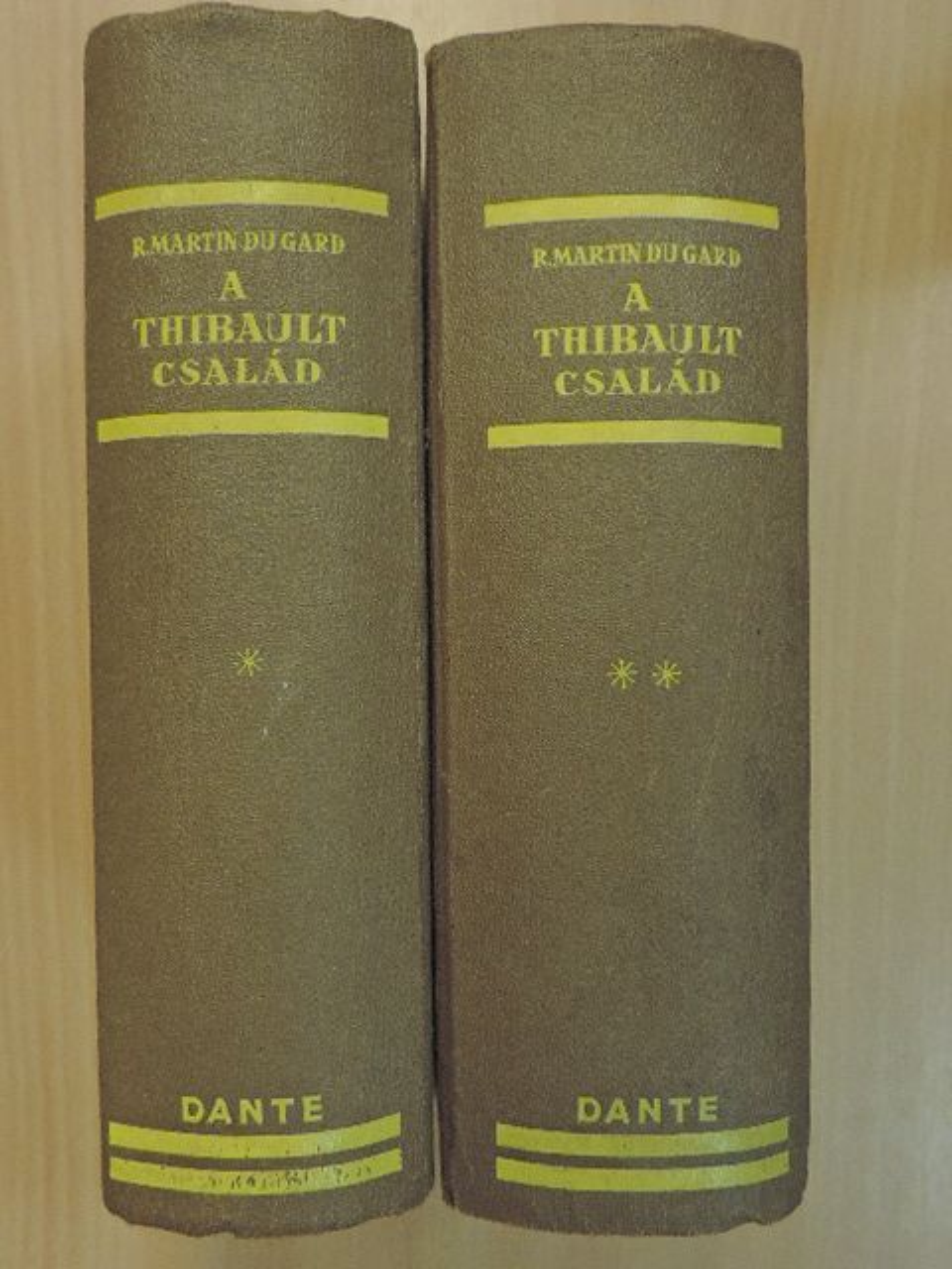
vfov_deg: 52.6
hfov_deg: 40.7
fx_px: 1283
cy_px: 634
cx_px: 476
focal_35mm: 35
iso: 800
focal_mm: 6.2
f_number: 3.3
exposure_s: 1/100
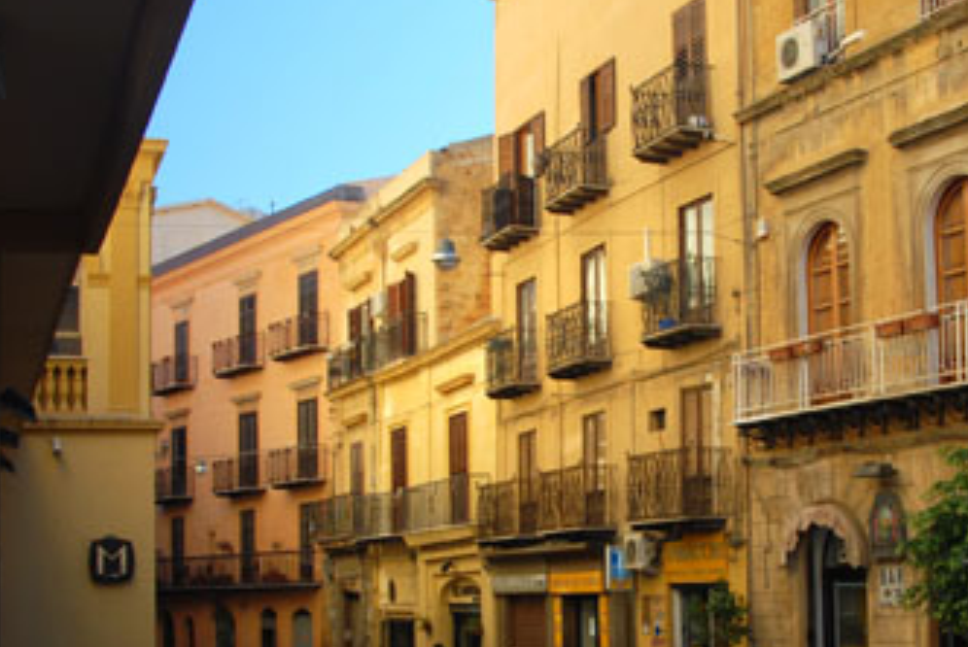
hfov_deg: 35.3
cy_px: 494
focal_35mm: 56
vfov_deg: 24.0
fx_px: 1507
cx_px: 630
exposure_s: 1/90
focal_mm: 20
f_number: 5
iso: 100
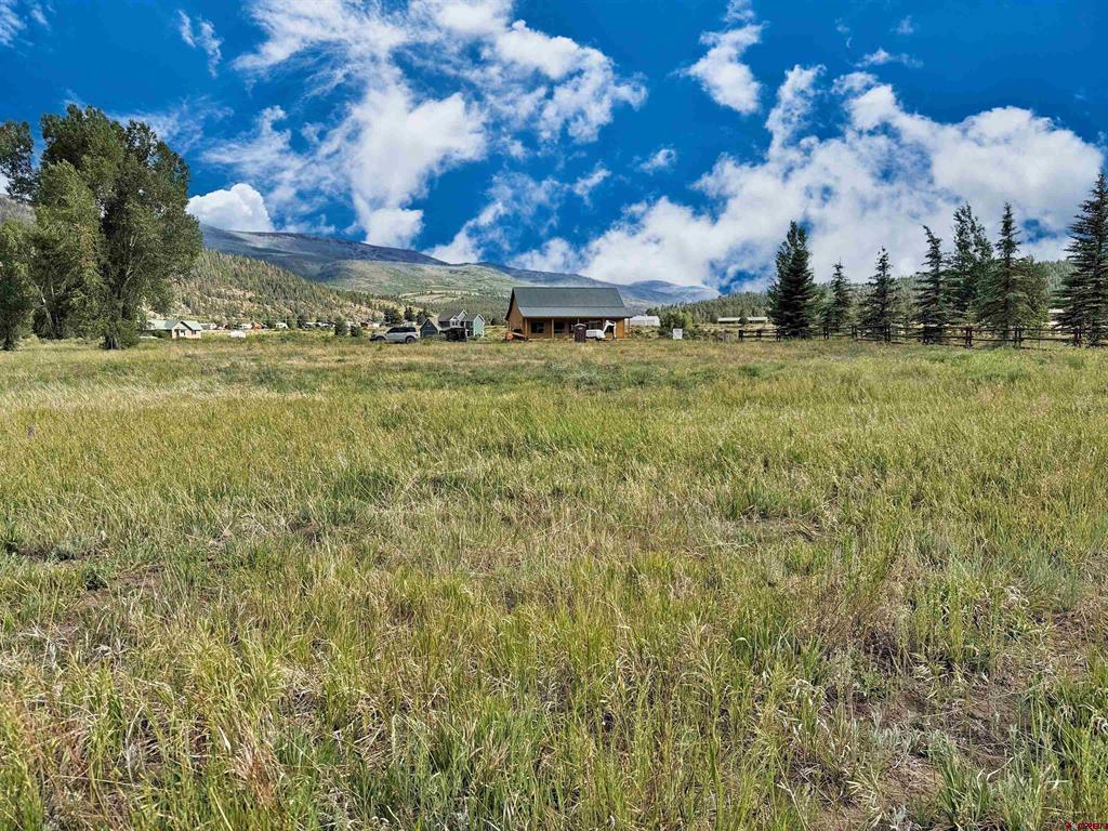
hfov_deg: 71.6
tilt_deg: -5.8
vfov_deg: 56.8
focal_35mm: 24
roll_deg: +0.6
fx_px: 768
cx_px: 554
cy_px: 416
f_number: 1.78
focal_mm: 6.76
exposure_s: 1/2907
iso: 80
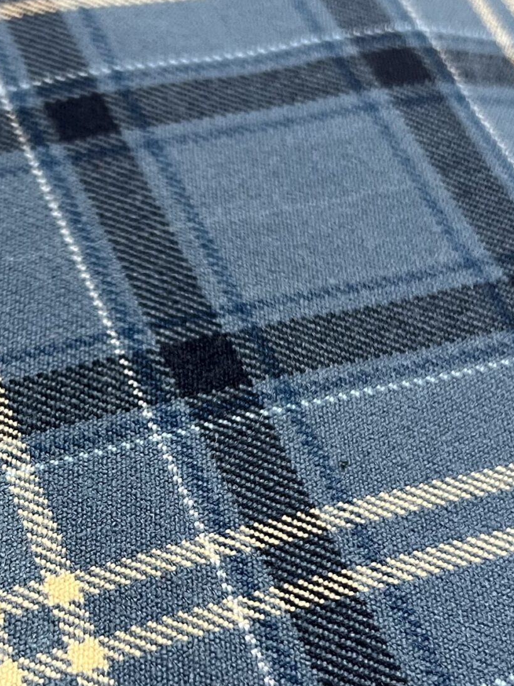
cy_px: 441
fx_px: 1208
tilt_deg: -54.2
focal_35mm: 61
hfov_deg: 23.7
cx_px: 115
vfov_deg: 31.5
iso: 200
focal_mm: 5.7
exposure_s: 1/50
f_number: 1.5
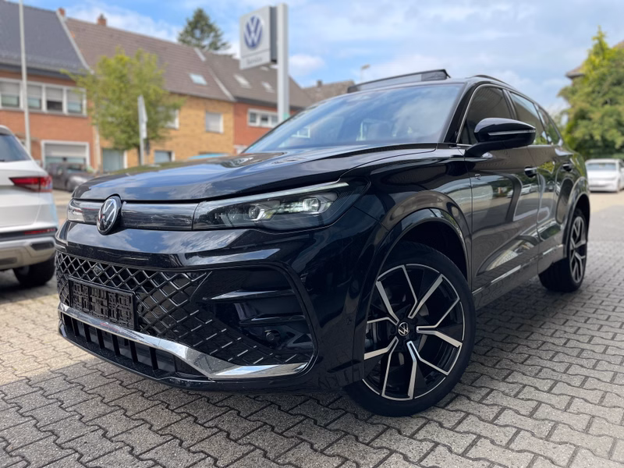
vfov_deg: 53.1
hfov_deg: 67.3
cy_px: 234
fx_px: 469
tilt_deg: -7.4
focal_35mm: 26
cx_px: 312
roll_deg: +0.3
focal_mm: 4.2
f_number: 1.6
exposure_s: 1/1490
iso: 50
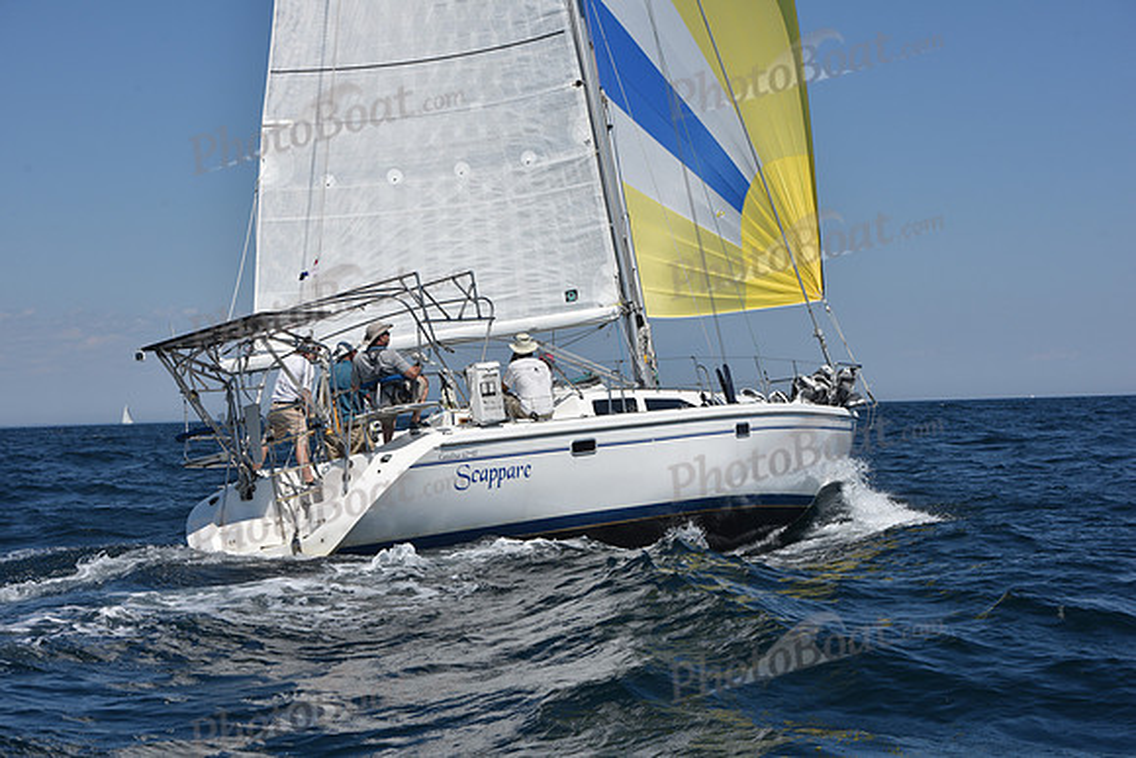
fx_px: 2209
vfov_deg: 19.5
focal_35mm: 70
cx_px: 568
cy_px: 379
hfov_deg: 28.8
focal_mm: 70
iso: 200
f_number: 10
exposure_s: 1/1000
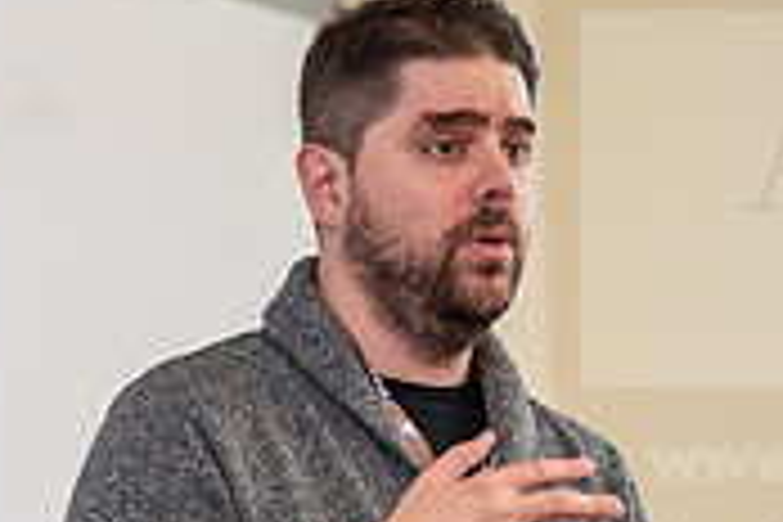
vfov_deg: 3.7
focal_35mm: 373
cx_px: 446
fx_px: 8112
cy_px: 556
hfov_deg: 5.5
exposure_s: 1/200
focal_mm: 112
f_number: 3.2
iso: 640
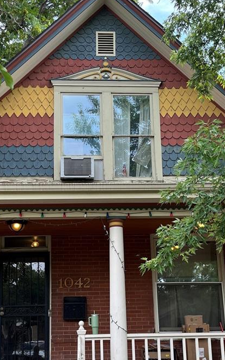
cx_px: 101
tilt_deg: +14.4
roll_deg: +1.6
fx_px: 491
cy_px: 225
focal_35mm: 50
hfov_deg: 25.8
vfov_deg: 40.0
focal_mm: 5.1
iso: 50
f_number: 1.6
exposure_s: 1/388
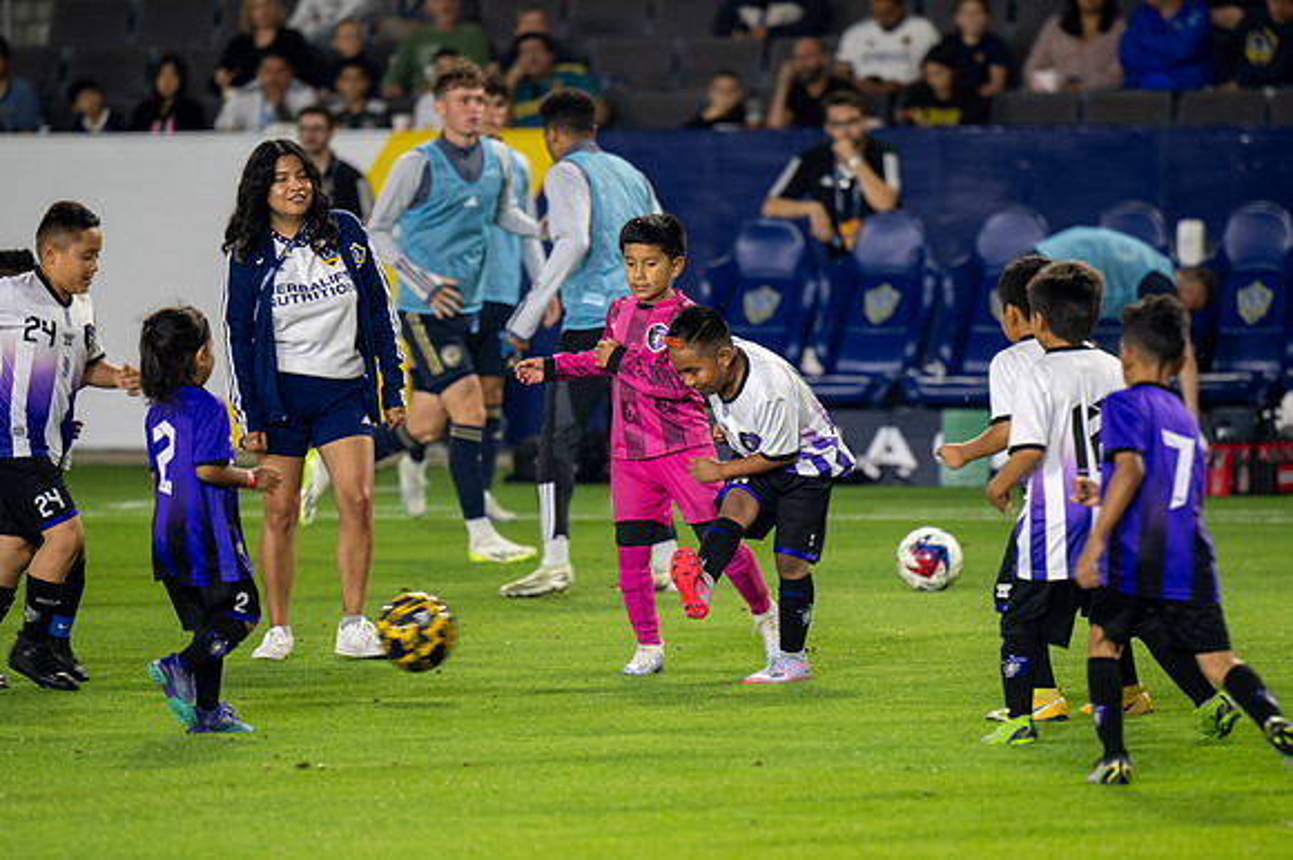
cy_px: 450
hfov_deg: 6.2
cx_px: 671
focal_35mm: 331
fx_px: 11879
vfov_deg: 4.1
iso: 360
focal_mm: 200
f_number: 2.8
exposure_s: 1/200
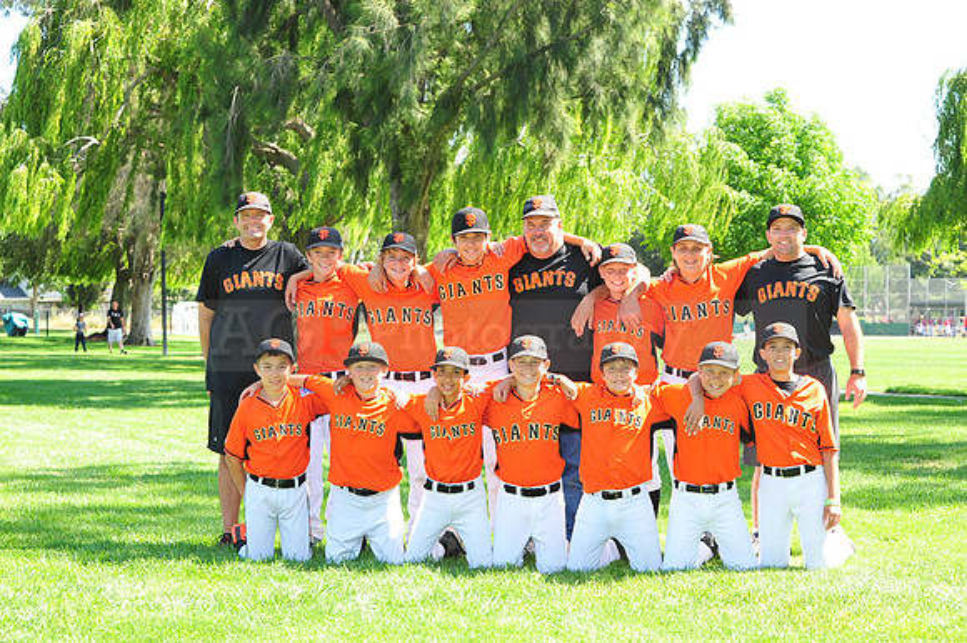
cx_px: 484
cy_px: 322
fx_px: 2148
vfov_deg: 17.0
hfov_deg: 25.4
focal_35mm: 80
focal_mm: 80
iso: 200
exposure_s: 1/125
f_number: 7.1
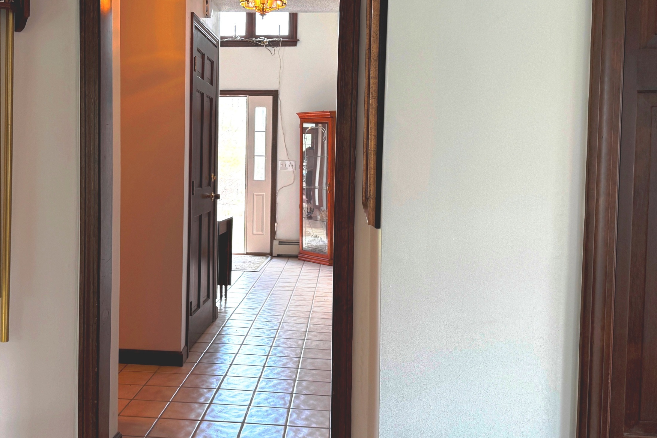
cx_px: 254
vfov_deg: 37.8
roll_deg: -0.3
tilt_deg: -2.5
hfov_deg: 53.9
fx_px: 639
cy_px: 183
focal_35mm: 35
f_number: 1.78
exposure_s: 1/60
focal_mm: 6.76
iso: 125
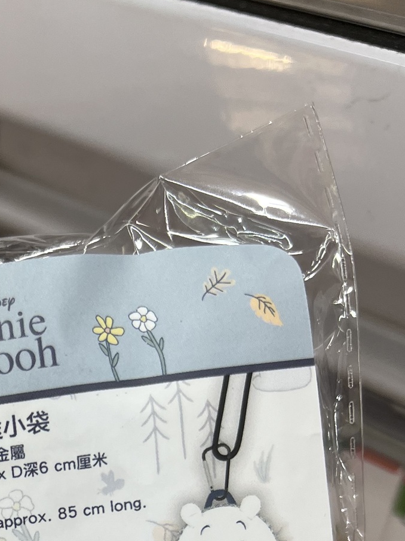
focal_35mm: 69
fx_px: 1076
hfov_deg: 19.6
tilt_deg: -41.9
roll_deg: +0.0
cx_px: -121
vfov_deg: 25.0
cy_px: 673
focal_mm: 5.7
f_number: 1.5
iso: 50
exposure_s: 1/100
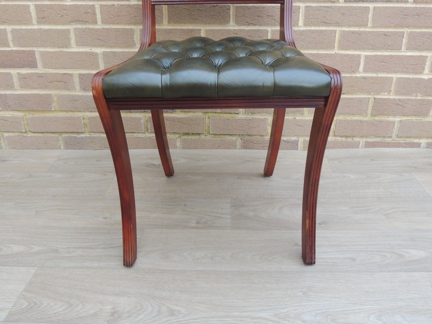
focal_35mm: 33
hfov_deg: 55.4
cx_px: 216
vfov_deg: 42.9
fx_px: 412
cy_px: 162
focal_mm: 5.8
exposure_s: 1/160
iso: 400
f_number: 3.2
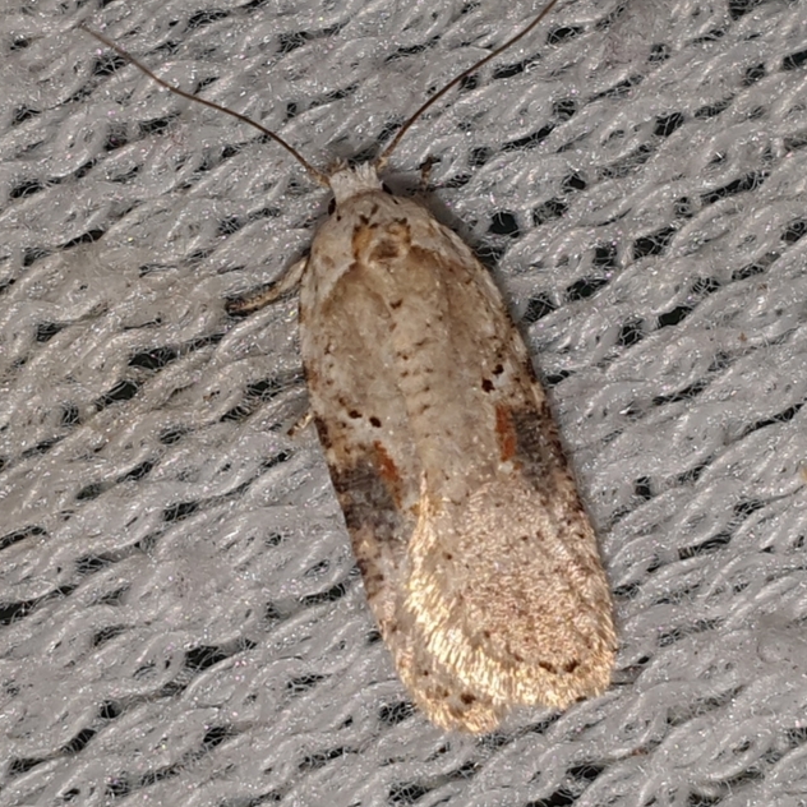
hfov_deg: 52.5
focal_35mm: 31
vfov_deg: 52.5
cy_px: 405
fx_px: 818
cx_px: 431
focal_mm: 4.3
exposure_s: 1/2119
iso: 50
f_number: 2.4
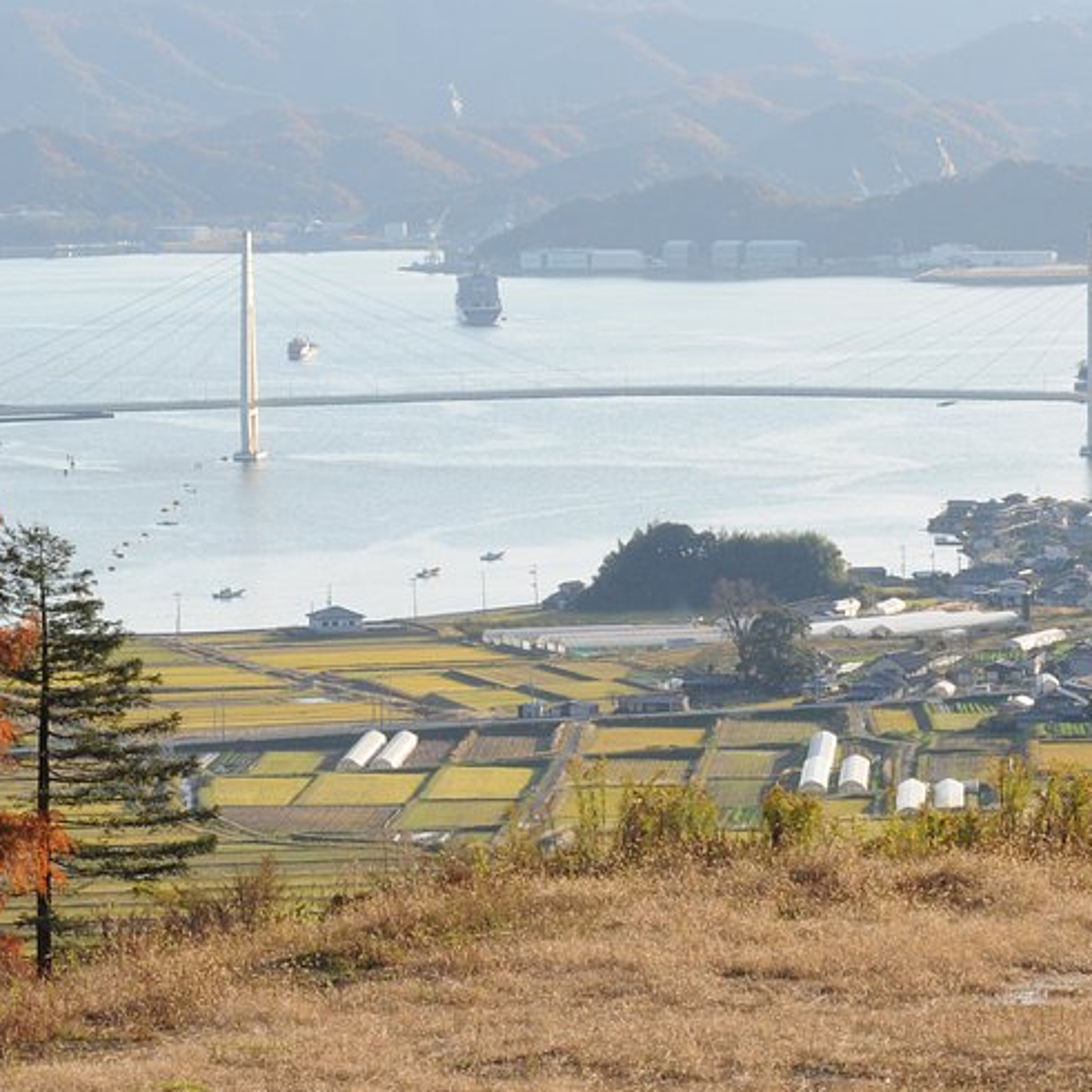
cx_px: 296
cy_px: 391
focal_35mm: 186
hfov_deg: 9.4
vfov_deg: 9.4
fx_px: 6638
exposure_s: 1/125
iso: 400
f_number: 14
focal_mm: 70
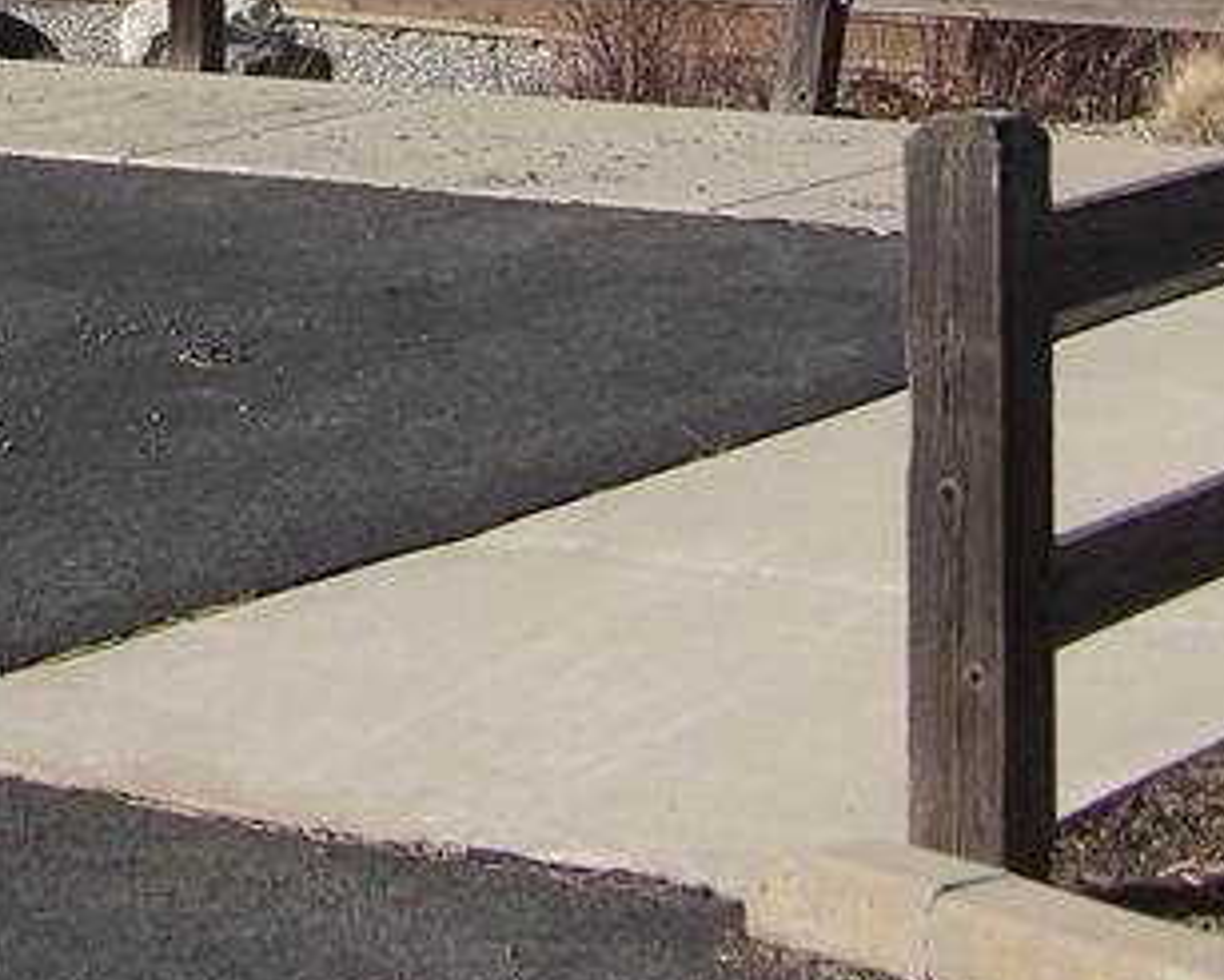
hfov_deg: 14.9
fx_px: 4604
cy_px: -494
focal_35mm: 127
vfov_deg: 11.6
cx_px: -20
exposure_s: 1/726
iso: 100
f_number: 3.7
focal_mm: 7
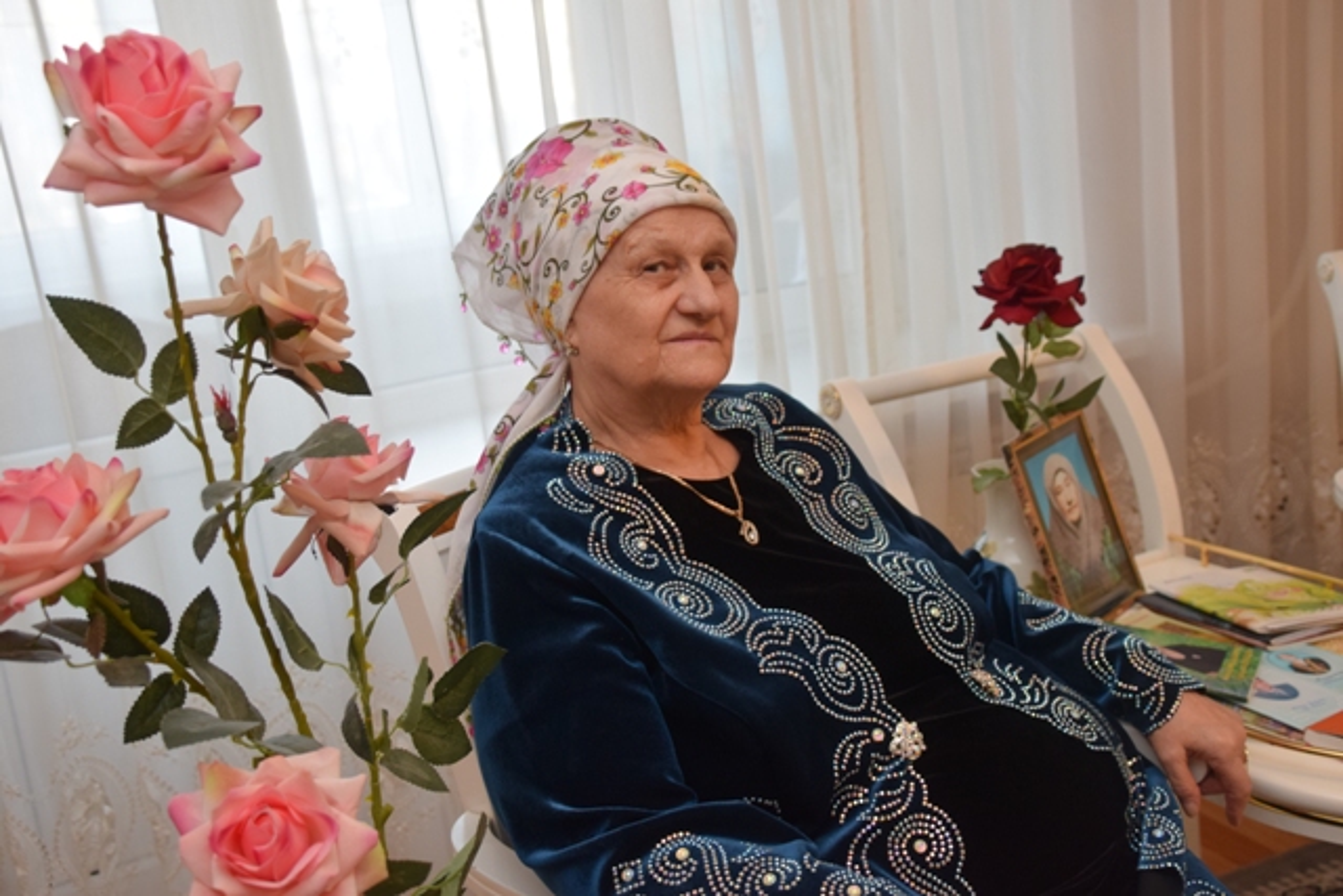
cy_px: 448
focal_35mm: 42
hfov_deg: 46.4
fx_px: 1567
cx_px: 672
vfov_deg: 31.9
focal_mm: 28
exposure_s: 1/80
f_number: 4.5
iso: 800
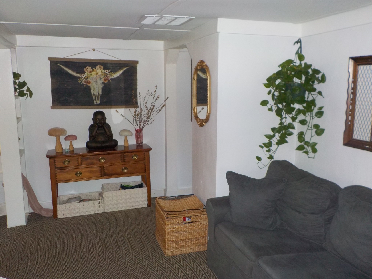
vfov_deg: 46.8
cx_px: 186
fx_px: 322
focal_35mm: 30
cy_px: 140
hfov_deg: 60.0
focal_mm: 4.1
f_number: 3.3
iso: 200
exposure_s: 1/30
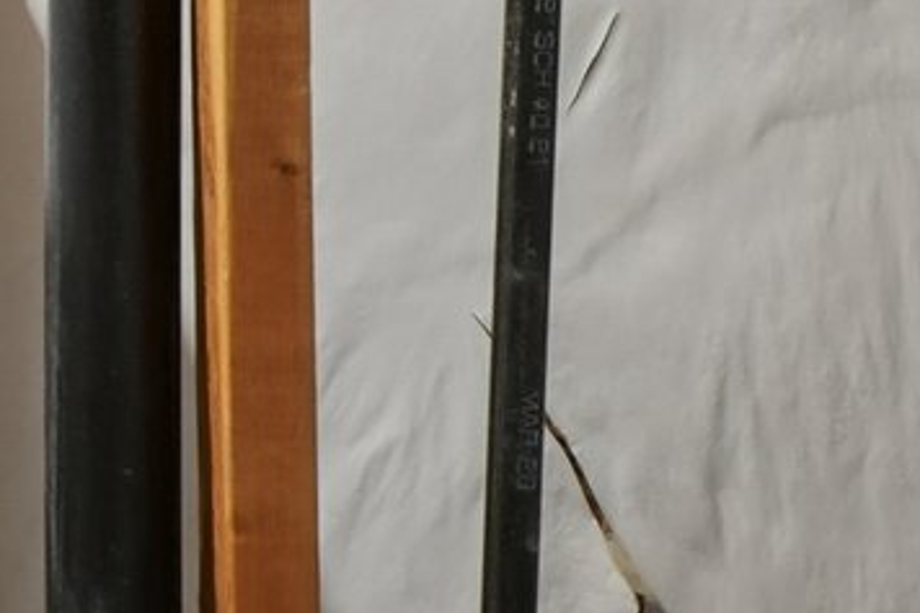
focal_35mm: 95
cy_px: 102
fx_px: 2423
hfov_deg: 14.5
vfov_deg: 14.3
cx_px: -1261
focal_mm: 11
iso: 400
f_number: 8
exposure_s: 1/6
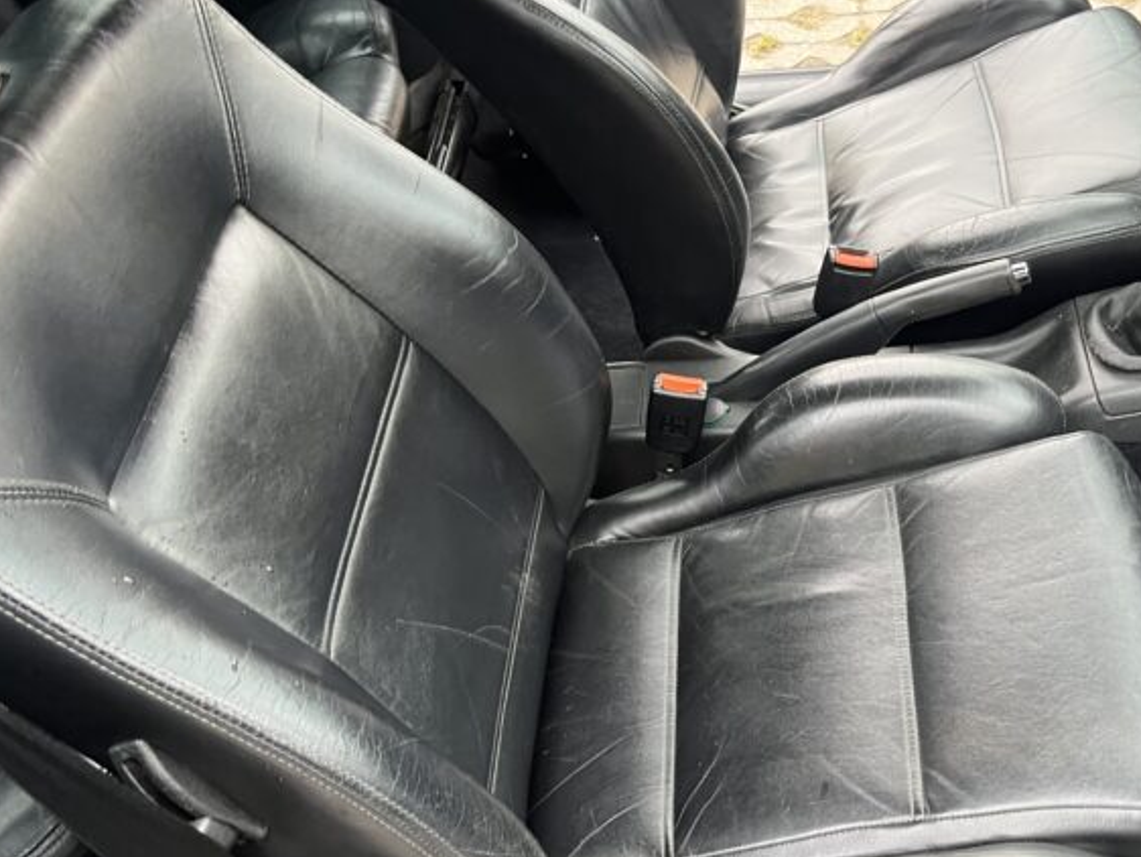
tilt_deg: -50.7
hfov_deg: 49.5
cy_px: 575
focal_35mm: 37
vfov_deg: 38.2
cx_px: 729
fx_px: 1220
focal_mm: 5.1
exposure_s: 1/60
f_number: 1.6
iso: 200
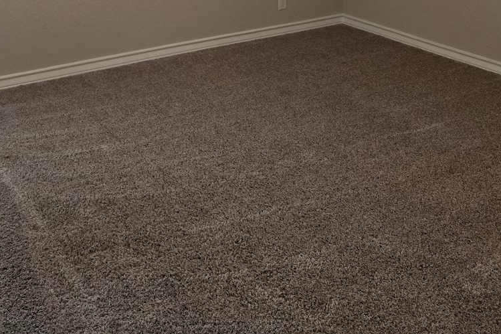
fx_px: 640
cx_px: 197
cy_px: -24
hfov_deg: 42.5
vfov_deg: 27.1
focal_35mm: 46
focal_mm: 6.3
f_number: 1.7
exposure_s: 1/120
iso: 160
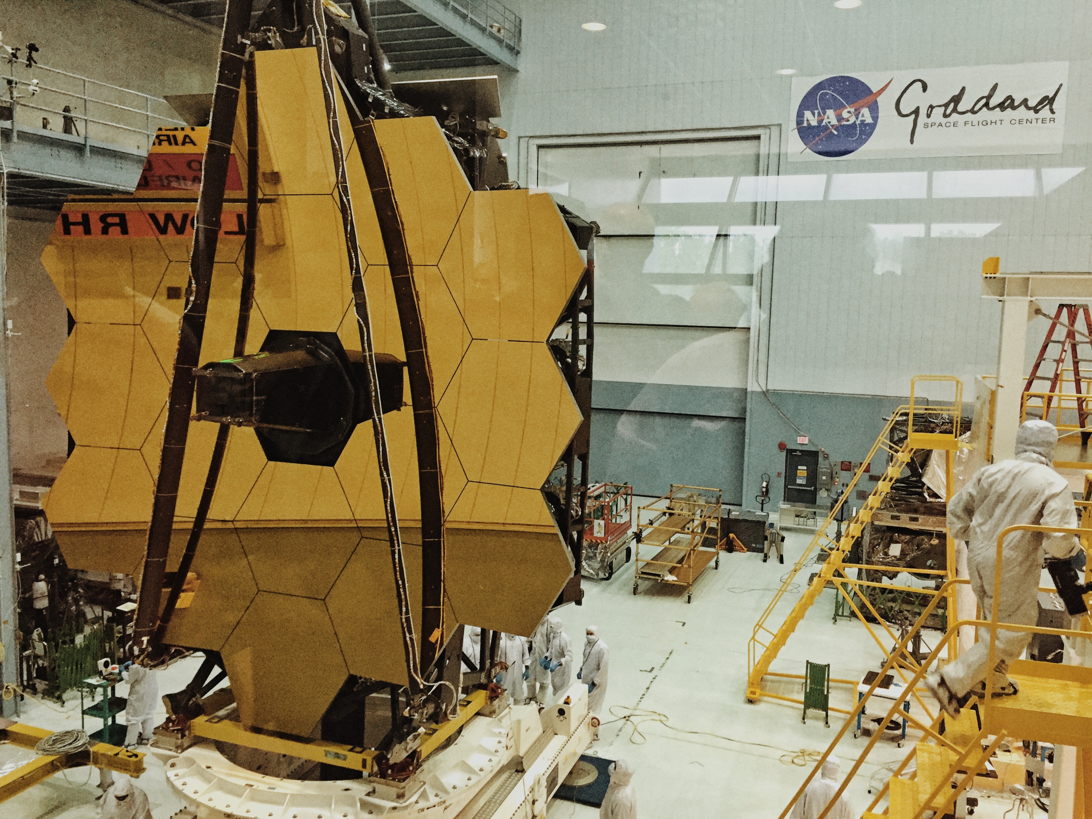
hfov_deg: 61.7
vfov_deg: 48.2
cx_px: 546
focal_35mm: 29
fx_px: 915
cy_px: 410
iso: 200
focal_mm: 4.15
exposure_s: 1/30
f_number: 2.2
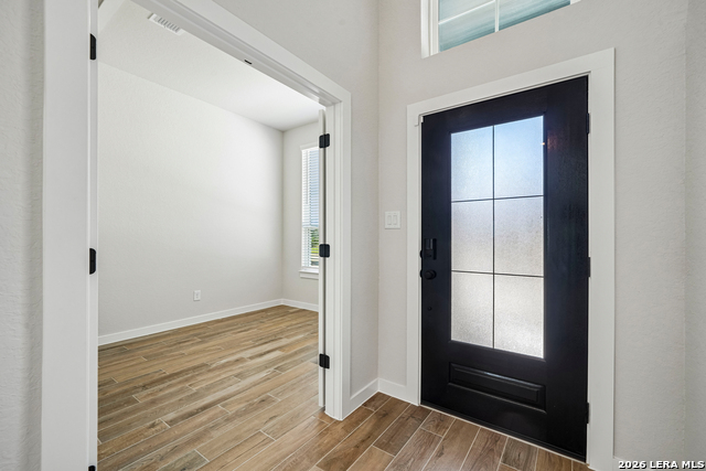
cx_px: 353
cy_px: 236
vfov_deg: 77.4
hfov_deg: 100.4
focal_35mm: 15
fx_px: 294
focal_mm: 15
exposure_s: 1/100
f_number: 8
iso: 500
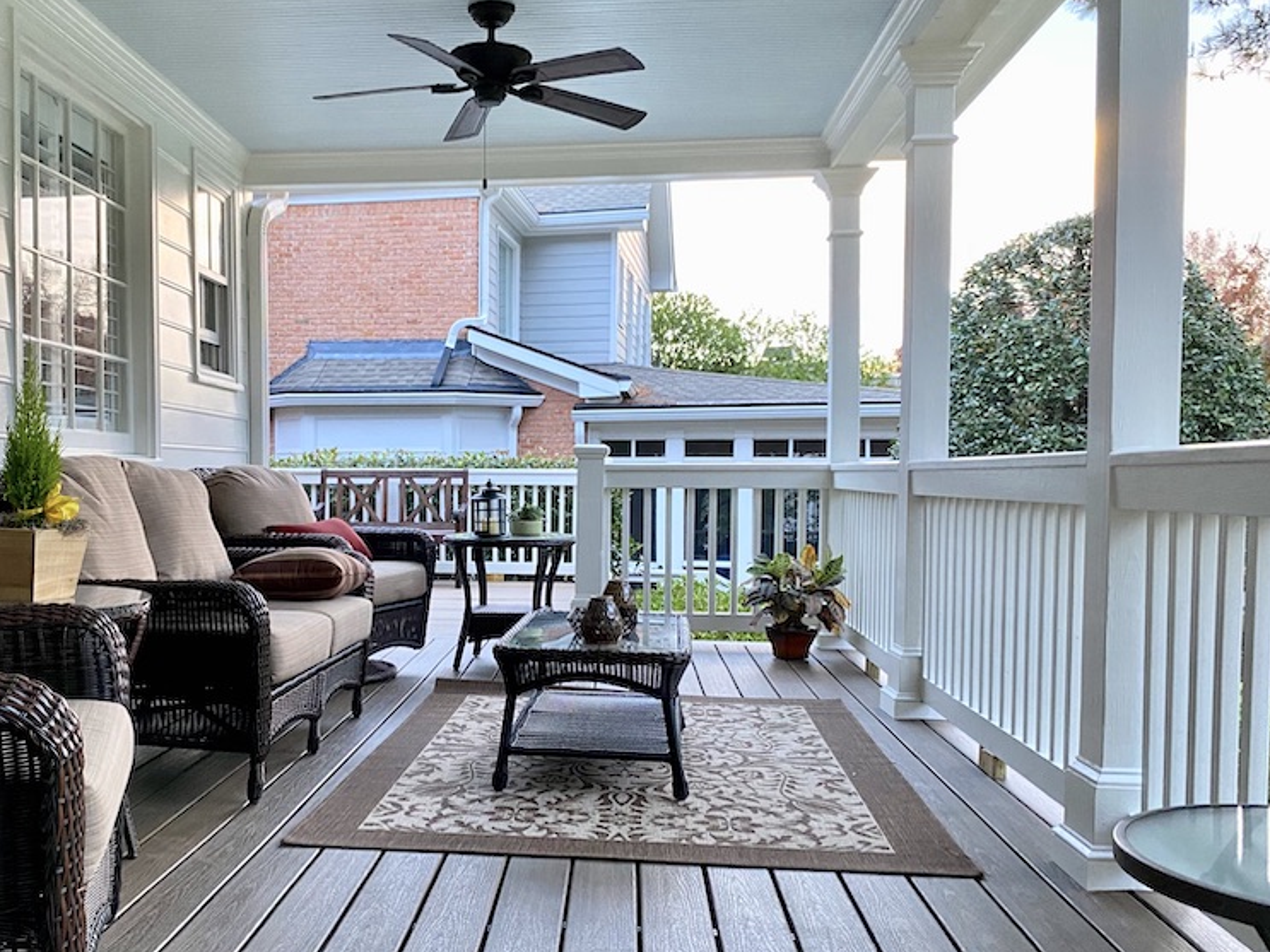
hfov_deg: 52.0
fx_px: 1284
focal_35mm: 35
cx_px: 472
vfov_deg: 40.7
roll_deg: -0.7
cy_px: 514
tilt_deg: -2.6
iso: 500
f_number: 1.8
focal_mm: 4.25
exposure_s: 1/30
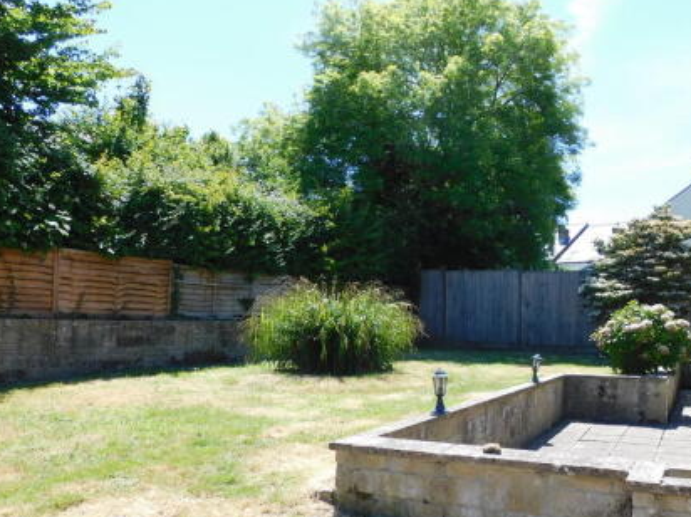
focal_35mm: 34
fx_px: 678
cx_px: 427
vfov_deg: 41.5
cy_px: 318
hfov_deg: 53.5
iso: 125
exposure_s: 1/500
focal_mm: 4.3
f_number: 3.3
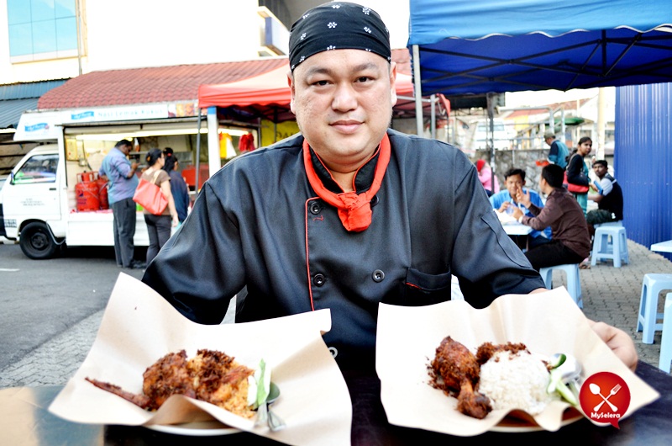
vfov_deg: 39.8
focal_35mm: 33
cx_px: 336
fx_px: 615
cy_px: 223
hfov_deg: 57.3
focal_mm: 22
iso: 400
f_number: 4
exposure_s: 1/160
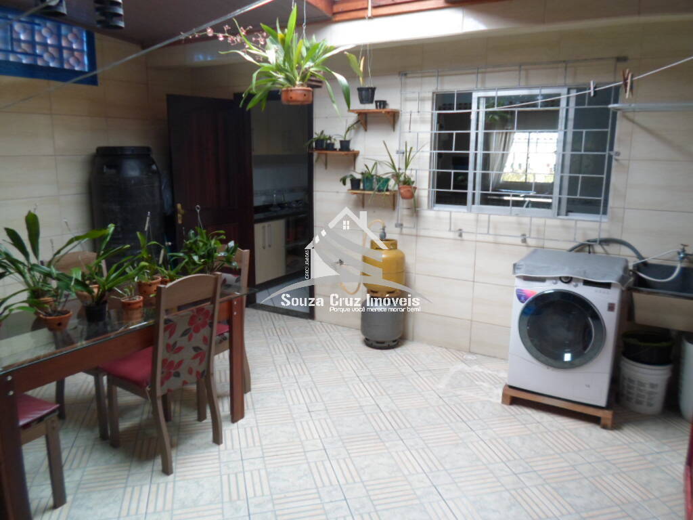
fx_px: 500
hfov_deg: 69.4
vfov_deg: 54.9
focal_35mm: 25
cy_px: 260
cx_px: 346
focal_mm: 4.5
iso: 80
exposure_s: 1/60
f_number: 2.5
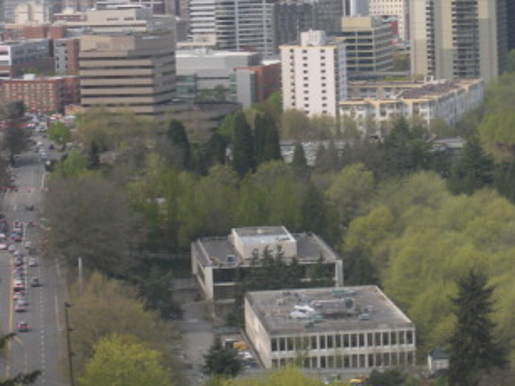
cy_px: 109
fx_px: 2513
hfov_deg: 11.6
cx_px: 438
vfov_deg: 8.8
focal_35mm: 169
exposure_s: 1/124
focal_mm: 14.2
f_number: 4.8
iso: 95
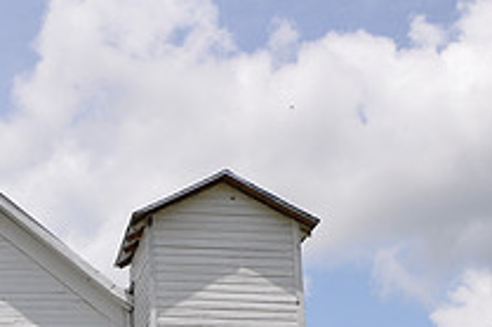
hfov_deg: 25.9
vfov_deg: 17.2
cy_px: 411
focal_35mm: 75
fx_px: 1024
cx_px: 19
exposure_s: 1/320
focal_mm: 18
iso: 200
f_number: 9
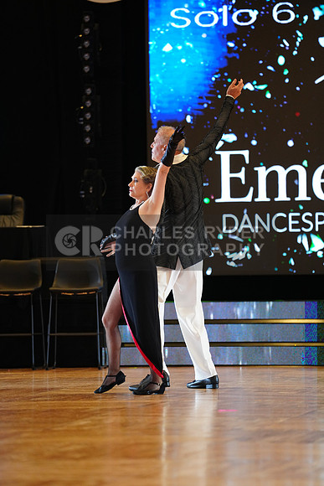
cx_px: 162
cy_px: 243
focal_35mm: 200
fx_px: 2698
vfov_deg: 10.3
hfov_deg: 6.9
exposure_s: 1/400
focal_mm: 200
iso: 2000
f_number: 2.8
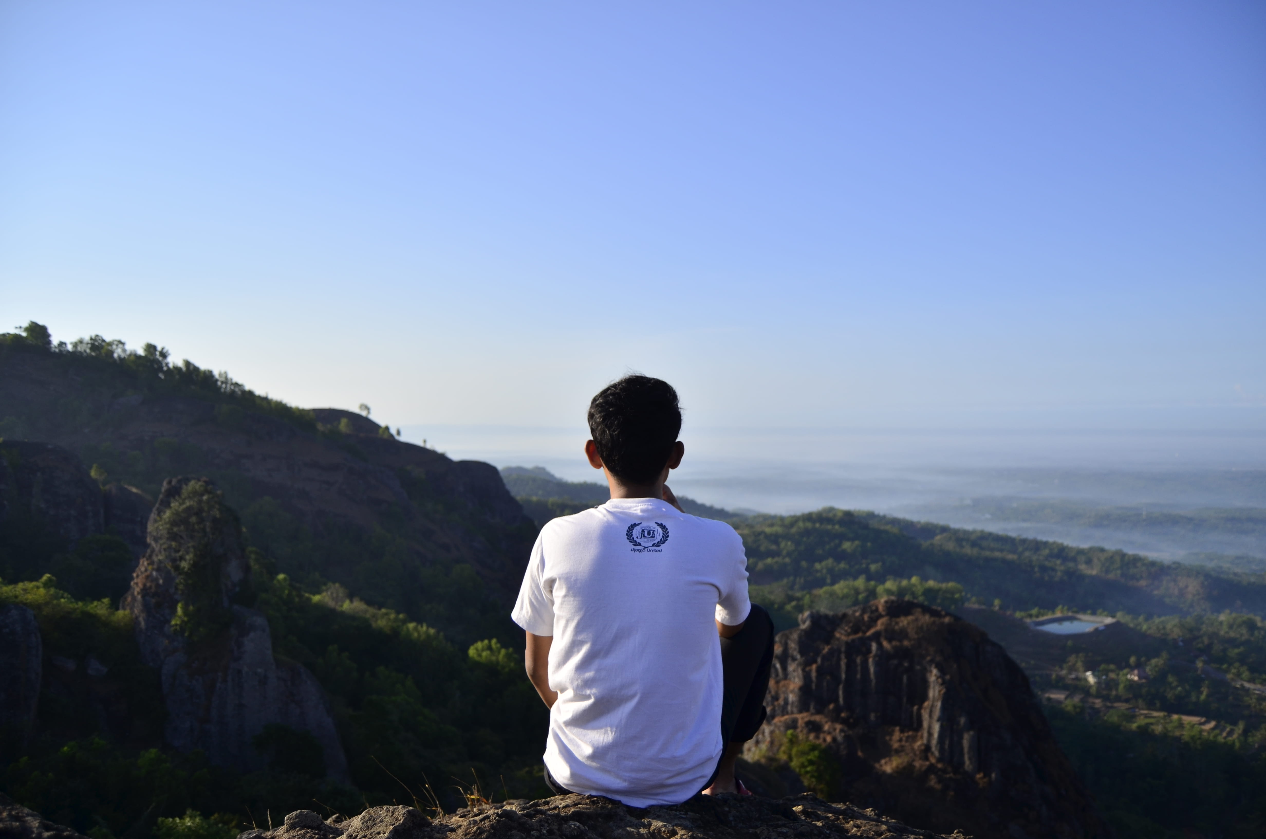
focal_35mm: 27
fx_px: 948
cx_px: 633
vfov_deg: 47.7
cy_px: 420
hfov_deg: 67.5
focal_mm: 18
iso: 100
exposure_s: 1/1600
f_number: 3.5
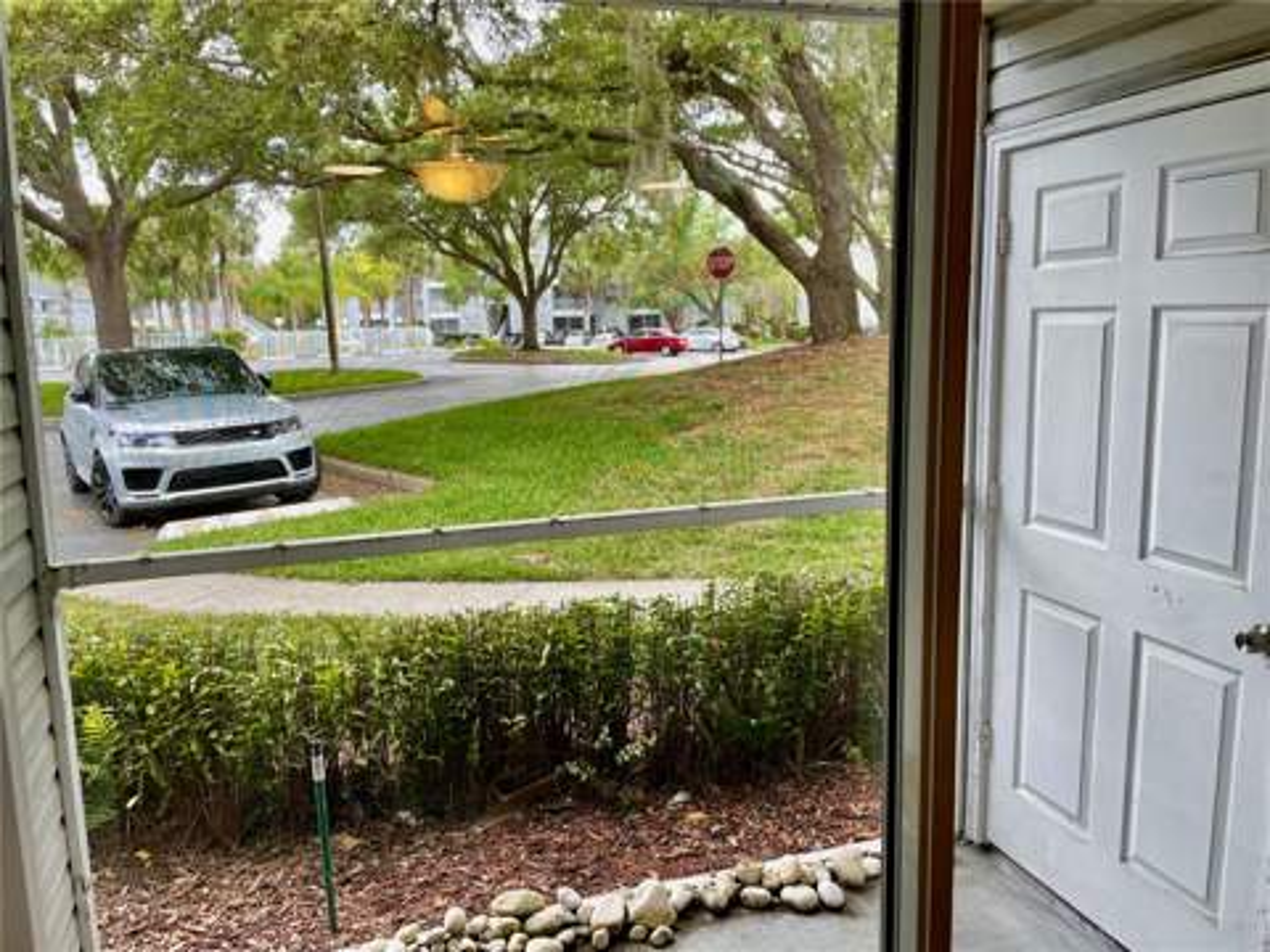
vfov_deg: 53.1
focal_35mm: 26
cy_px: 476
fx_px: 954
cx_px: 635
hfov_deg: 67.3
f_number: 1.6
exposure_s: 1/120
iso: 32
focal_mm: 4.2
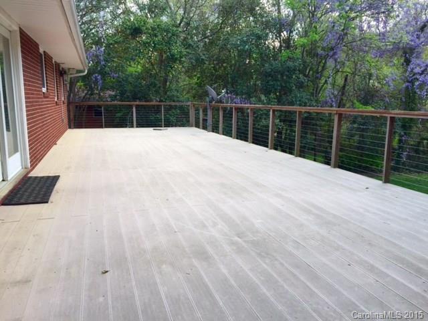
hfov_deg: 61.7
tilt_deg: -9.4
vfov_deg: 48.2
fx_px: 359
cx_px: 214
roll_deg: -0.4
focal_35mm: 29
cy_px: 160
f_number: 2.2
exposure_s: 1/347
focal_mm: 4.15
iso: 32
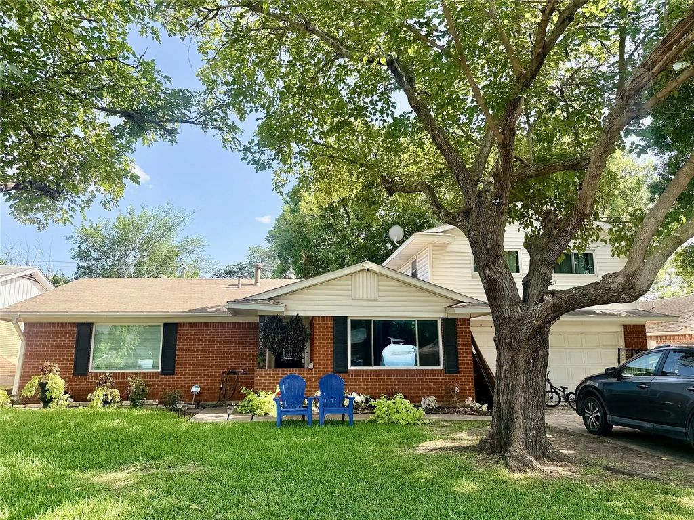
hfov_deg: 71.6
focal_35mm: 24
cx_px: 347
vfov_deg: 56.8
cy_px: 260
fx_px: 481
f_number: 1.78
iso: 80
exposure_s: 1/1410
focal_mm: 6.76
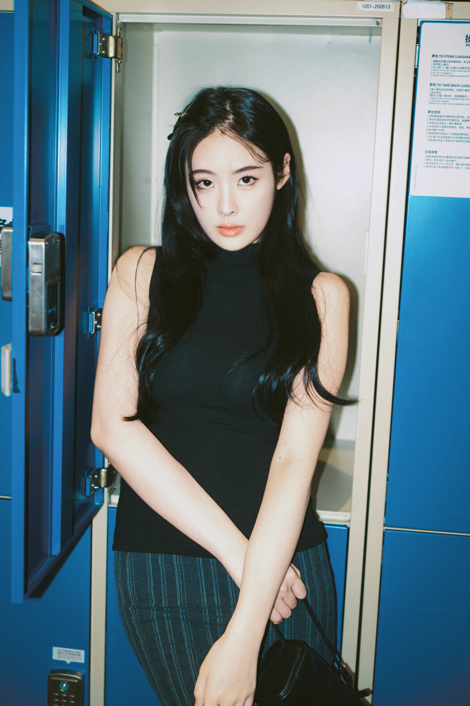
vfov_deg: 39.6
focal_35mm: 50
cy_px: 353
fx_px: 979
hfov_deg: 27.0
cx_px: 235
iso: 220
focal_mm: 50
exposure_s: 1/100
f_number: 2.8
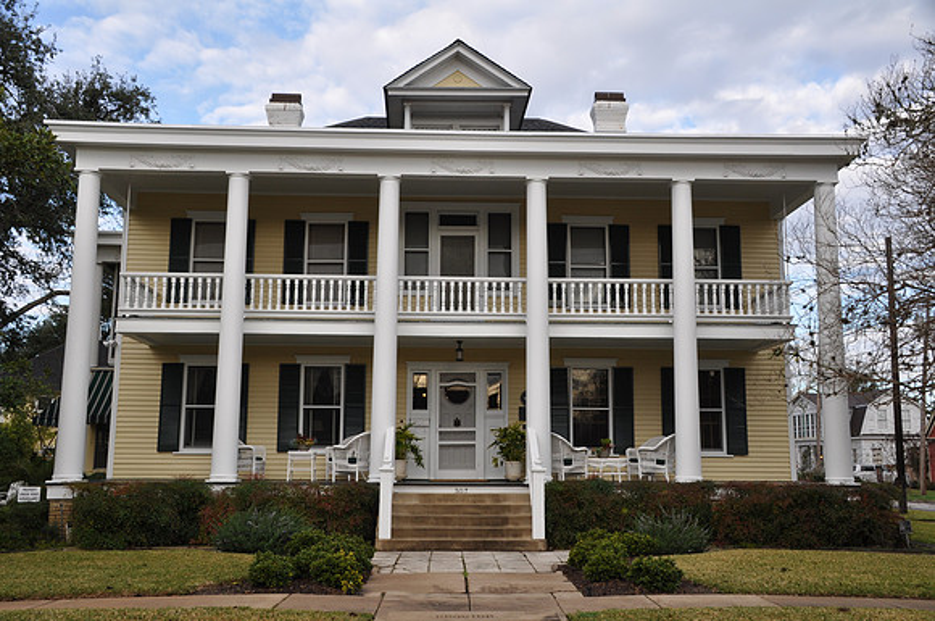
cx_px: 468
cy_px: 310
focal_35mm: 39
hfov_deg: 49.6
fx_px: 1011
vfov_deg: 34.1
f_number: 9
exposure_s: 1/80
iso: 200
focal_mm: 26
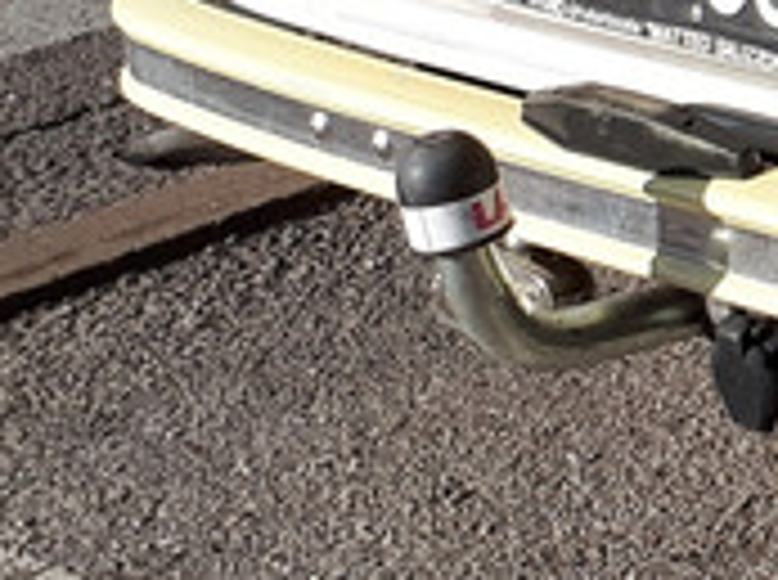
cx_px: 1630
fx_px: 3746
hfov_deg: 10.7
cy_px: -220
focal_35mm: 167
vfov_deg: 8.7
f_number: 1.9
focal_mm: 3.6
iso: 40
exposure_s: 1/1209
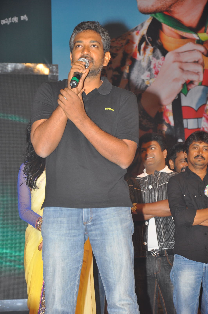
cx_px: 104
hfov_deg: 9.3
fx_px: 1278
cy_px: 157
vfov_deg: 14.0
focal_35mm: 147
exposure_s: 1/125
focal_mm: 98
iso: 400
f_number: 6.3
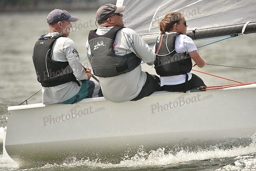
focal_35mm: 400
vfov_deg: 3.4
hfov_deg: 5.2
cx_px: 128
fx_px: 2845
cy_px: 86
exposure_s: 1/2000
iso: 320
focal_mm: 400
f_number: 4.5
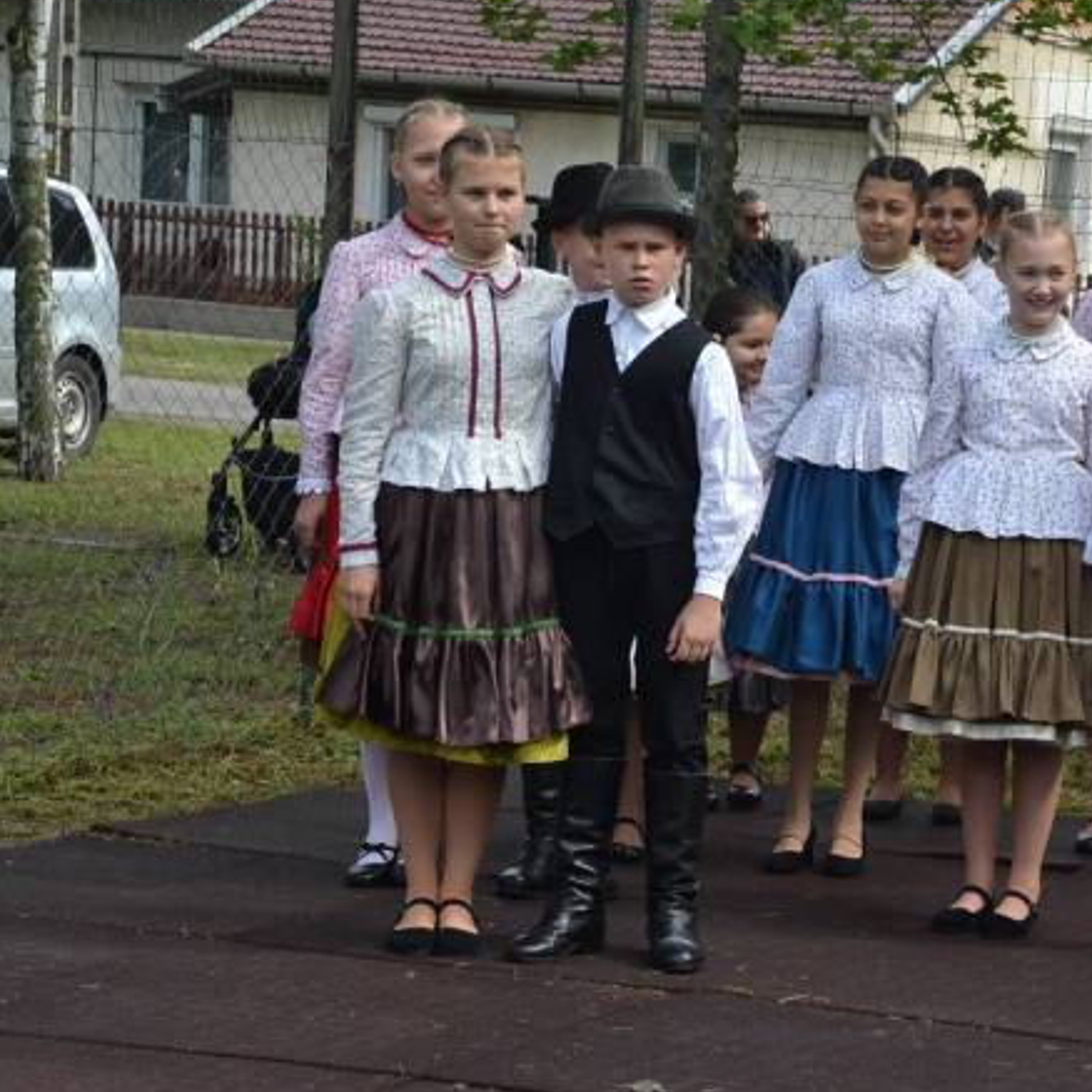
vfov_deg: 14.4
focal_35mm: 121
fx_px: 4319
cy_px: 547
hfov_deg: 14.3
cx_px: 912
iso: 400
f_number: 5
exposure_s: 1/800
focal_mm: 52
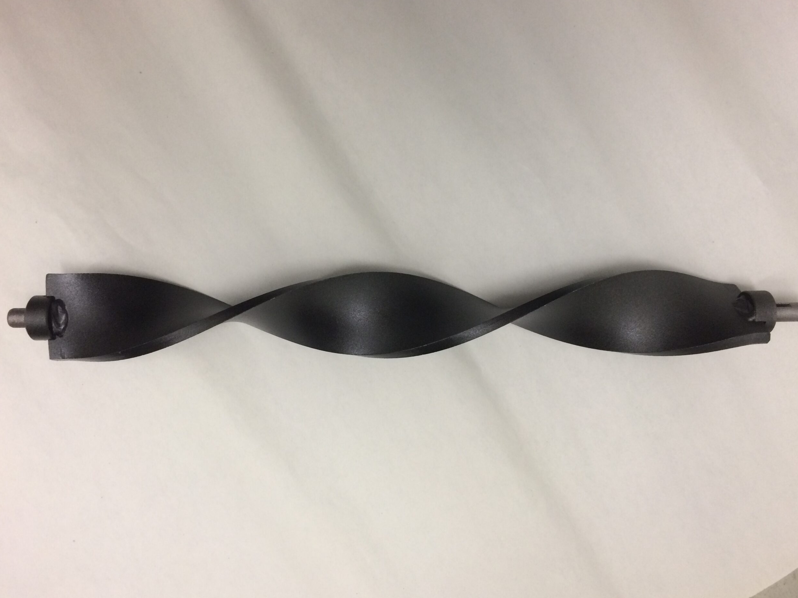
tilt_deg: -85.6
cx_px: 410
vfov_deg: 46.8
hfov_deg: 60.0
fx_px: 692
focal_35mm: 30
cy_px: 295
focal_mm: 4.15
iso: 64
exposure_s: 1/30
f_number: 2.2
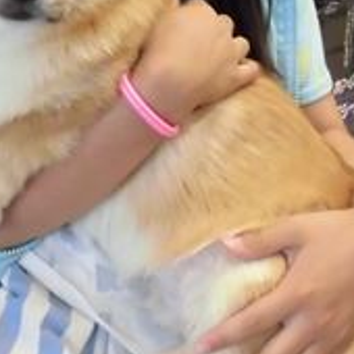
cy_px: -73
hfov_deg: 21.2
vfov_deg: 20.0
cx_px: 85
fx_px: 937
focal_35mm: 81
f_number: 3.5
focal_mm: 4.6
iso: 400
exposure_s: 1/60
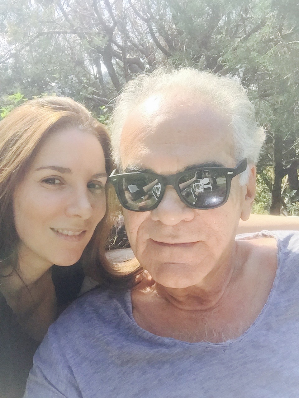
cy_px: 199
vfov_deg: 58.4
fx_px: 357
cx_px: 150
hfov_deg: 45.4
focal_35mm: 31
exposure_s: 1/545
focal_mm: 2.65
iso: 32
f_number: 2.2
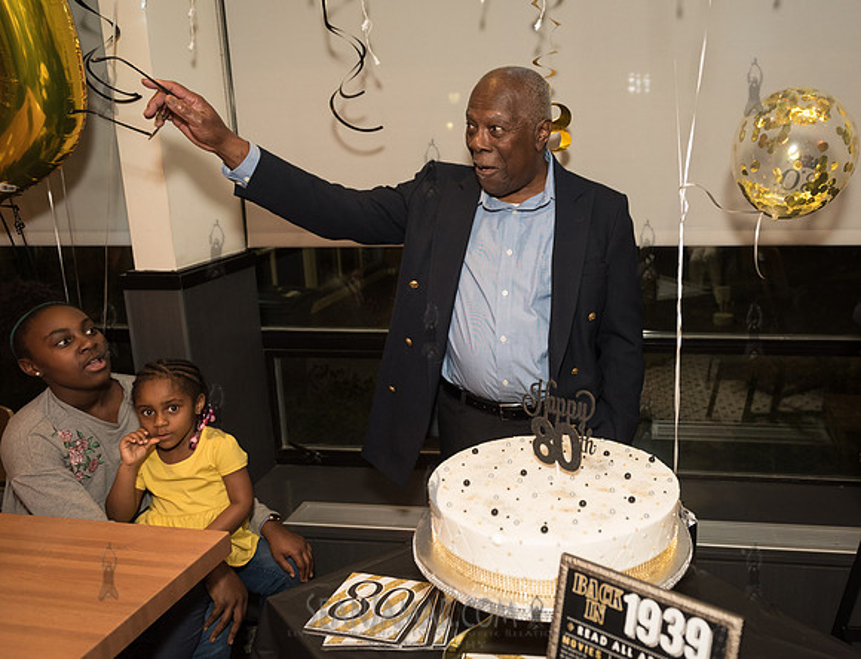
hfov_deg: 59.5
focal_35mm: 30
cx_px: 538
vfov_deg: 47.9
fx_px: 741
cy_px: 307
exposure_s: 1/320
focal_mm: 24
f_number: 3.5
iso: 1250
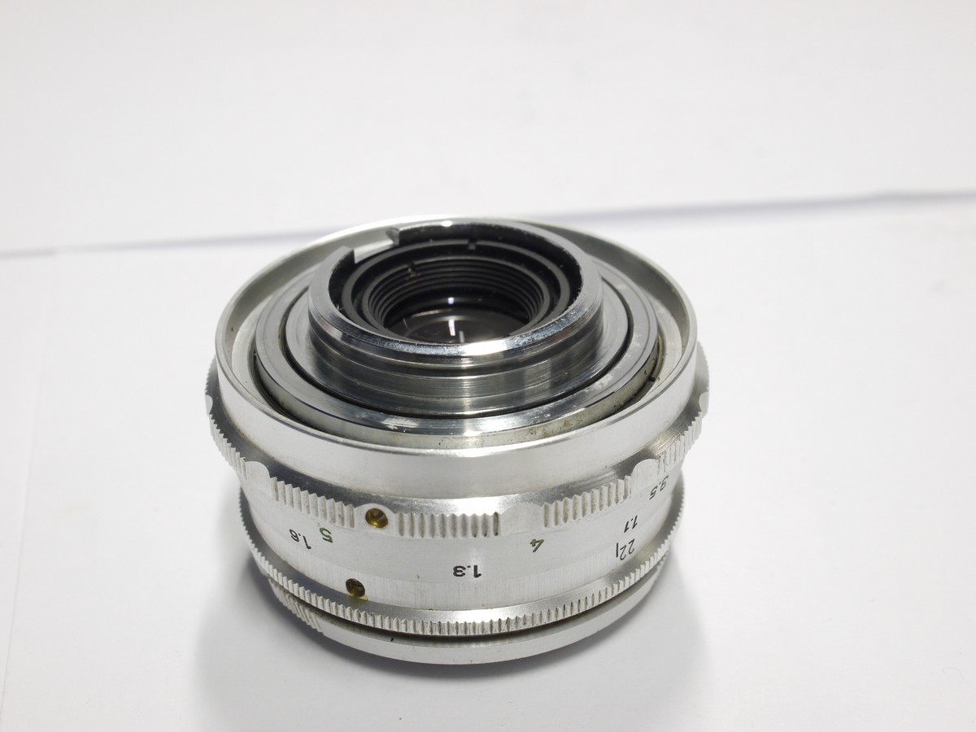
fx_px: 1692
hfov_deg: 32.2
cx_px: 488
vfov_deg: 24.4
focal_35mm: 60
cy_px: 366
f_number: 9
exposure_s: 1/13
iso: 400
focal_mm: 30
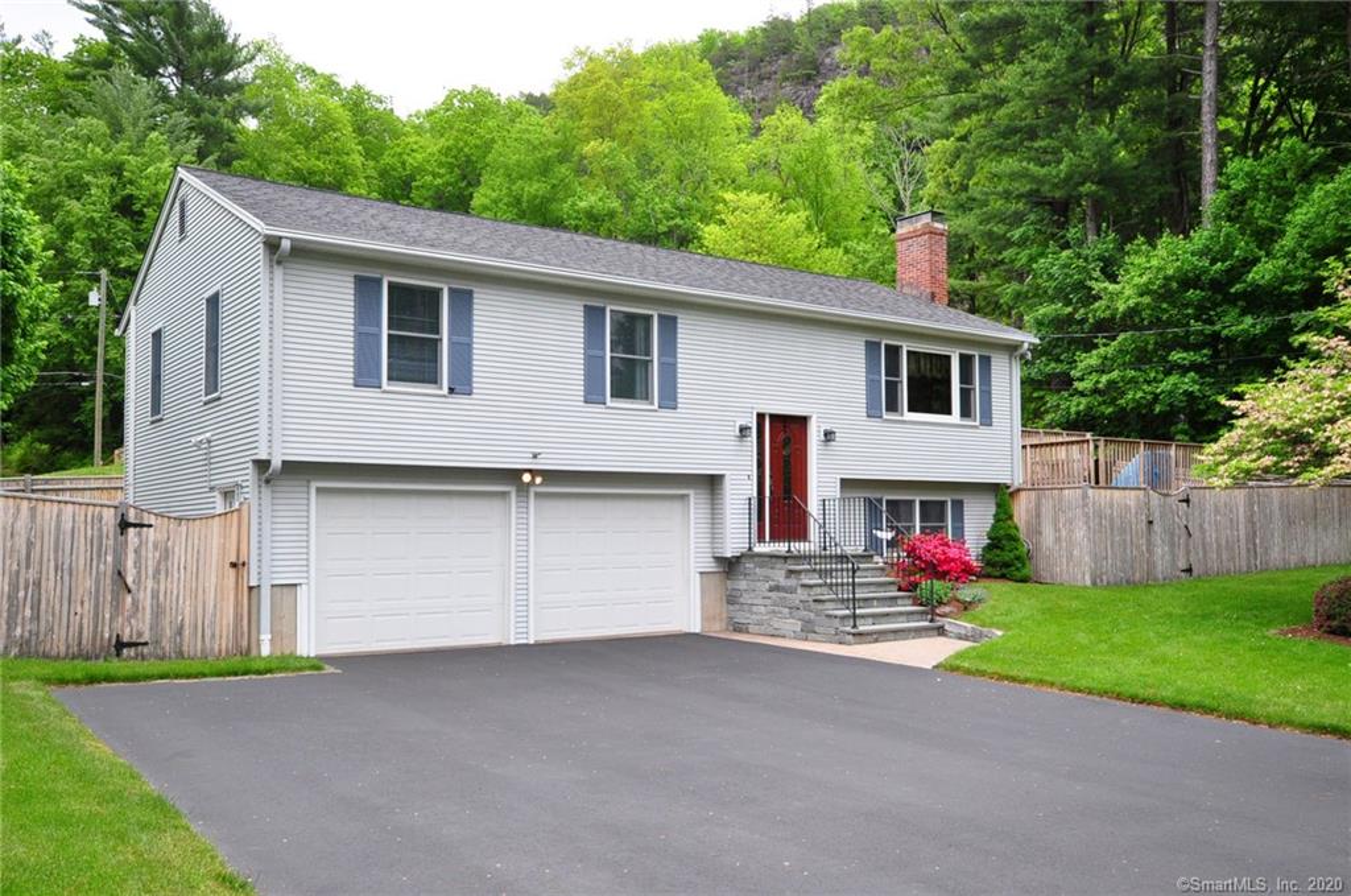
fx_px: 1124
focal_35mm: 30
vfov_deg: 43.5
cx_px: 676
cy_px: 448
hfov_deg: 62.0
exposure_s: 1/320
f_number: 9
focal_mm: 20
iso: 640
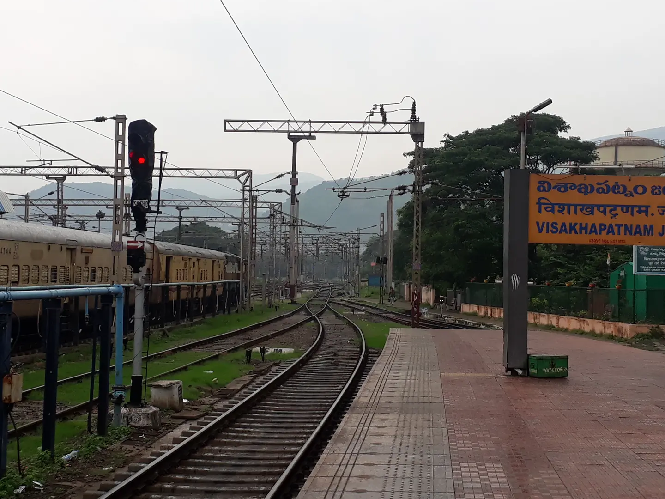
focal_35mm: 30
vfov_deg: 46.8
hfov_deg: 60.0
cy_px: 235
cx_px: 332
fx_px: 576
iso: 40
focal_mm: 3.6
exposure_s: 1/297
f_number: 1.9
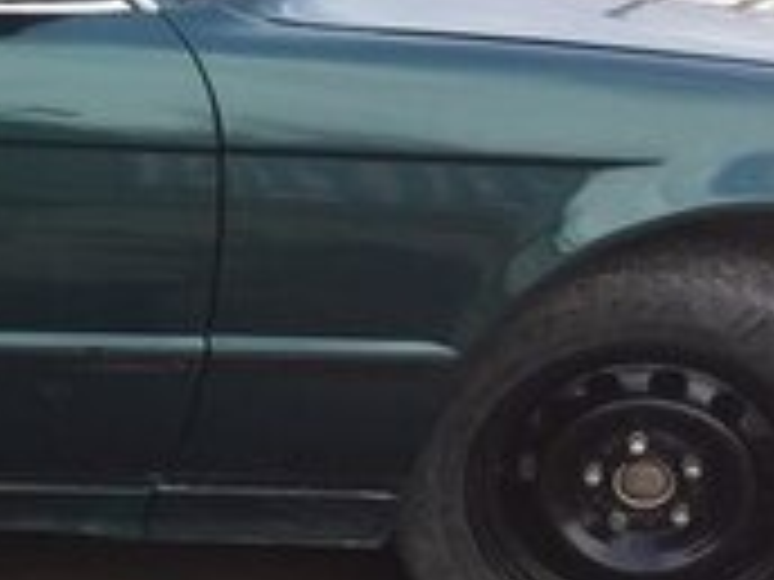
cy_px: 416
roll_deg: -0.7
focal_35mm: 111
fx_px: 2482
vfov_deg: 13.3
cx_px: -639
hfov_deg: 15.2
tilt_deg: -16.1
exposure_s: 1/471
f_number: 2.2
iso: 32
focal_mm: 4.15
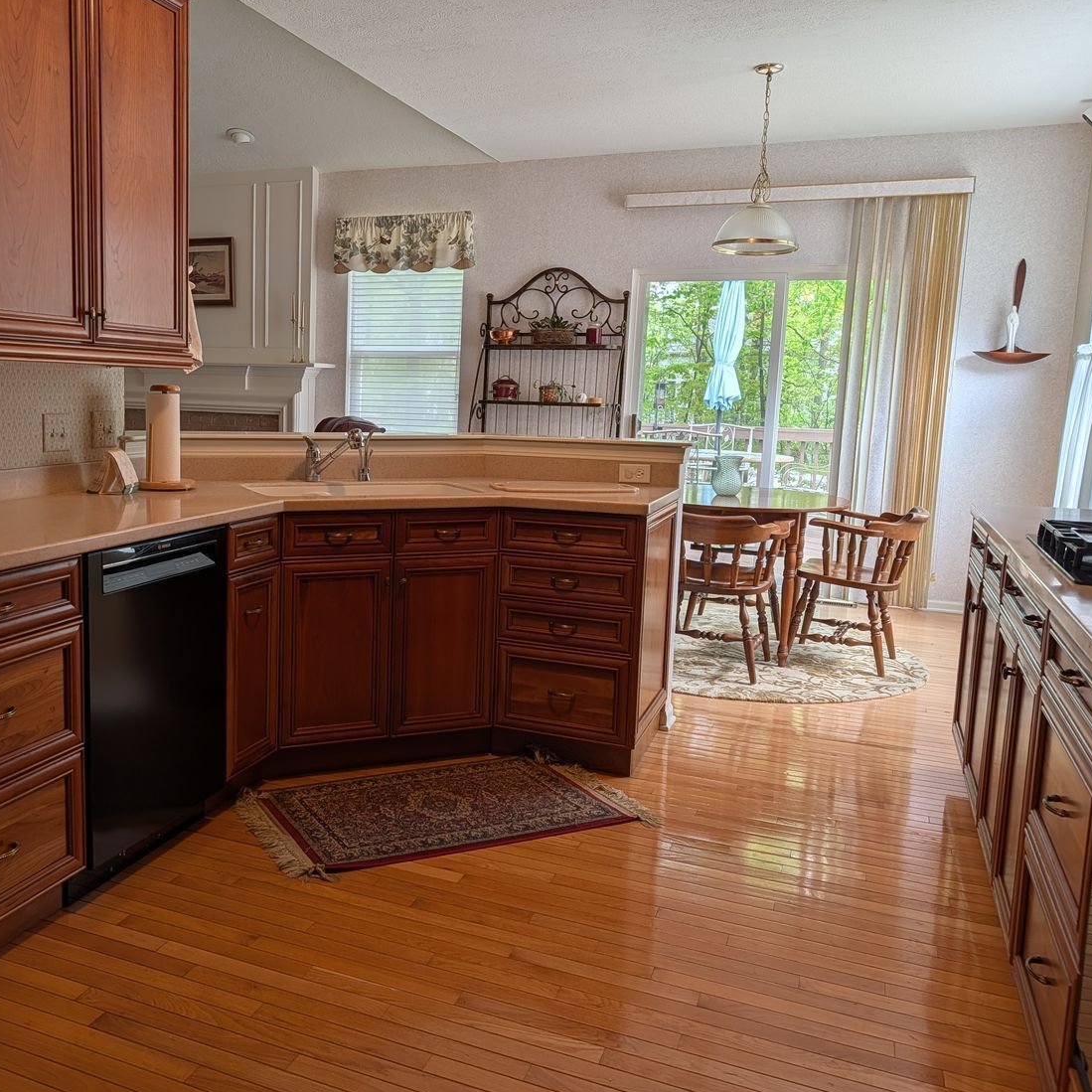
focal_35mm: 29
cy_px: 542
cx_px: 372
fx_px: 1035
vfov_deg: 55.6
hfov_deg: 54.6
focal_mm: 6.9
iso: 21
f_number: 1.68
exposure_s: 1/415
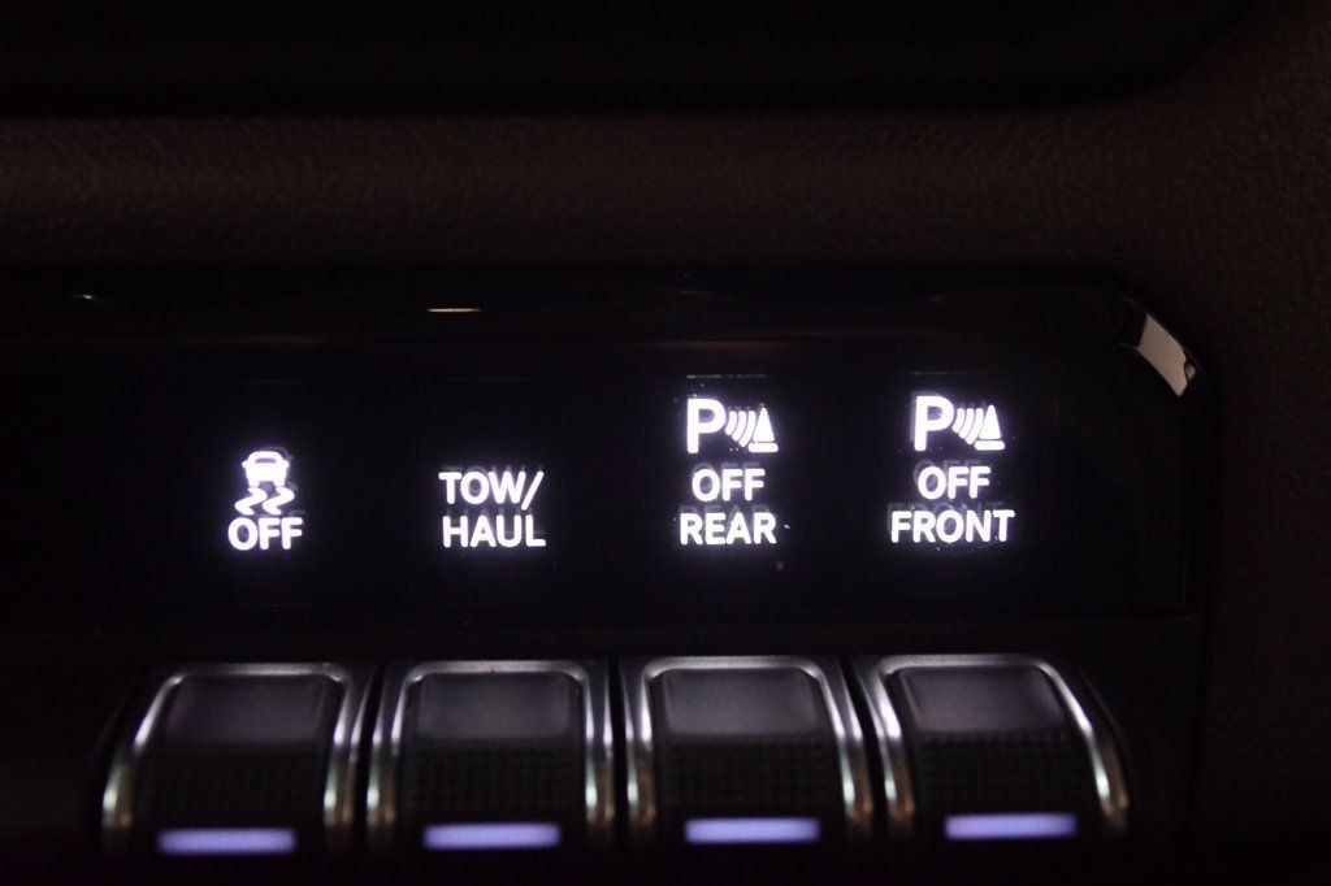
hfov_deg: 38.2
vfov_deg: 26.0
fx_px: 1922
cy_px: 443
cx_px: 666
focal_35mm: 52
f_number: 5
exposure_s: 1/60
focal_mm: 35
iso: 5600
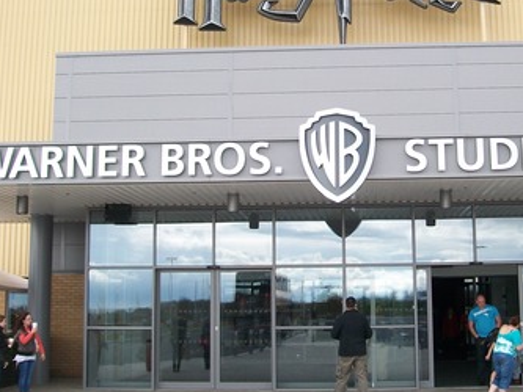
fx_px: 816
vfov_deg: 26.9
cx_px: 313
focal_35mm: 54
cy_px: 142
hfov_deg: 35.4
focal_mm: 6
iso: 80
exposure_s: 1/320
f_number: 2.7
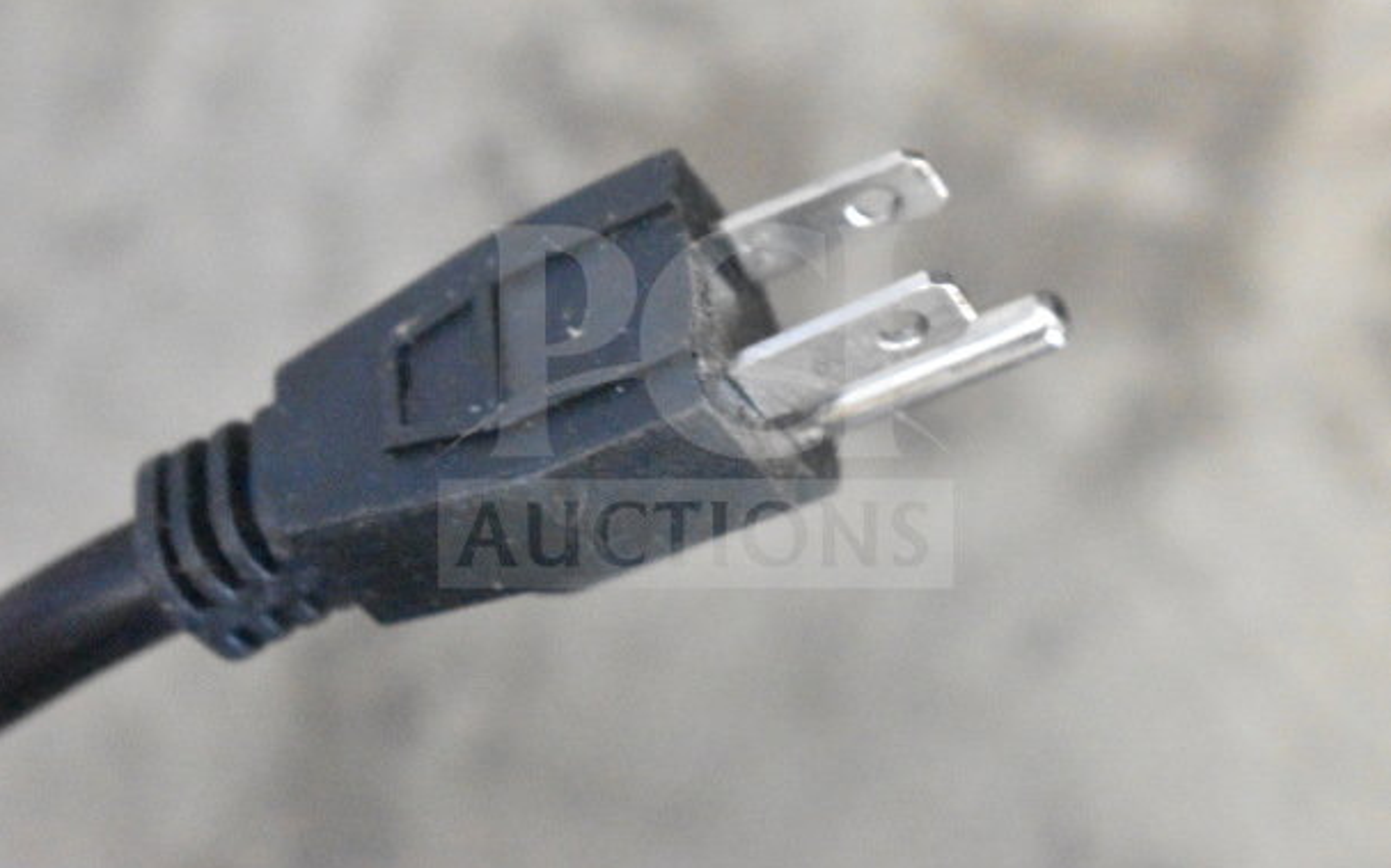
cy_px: 407
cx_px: 694
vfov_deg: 15.4
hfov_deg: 24.5
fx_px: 3203
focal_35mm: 85
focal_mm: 55
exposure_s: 1/30
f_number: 5.6
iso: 25600
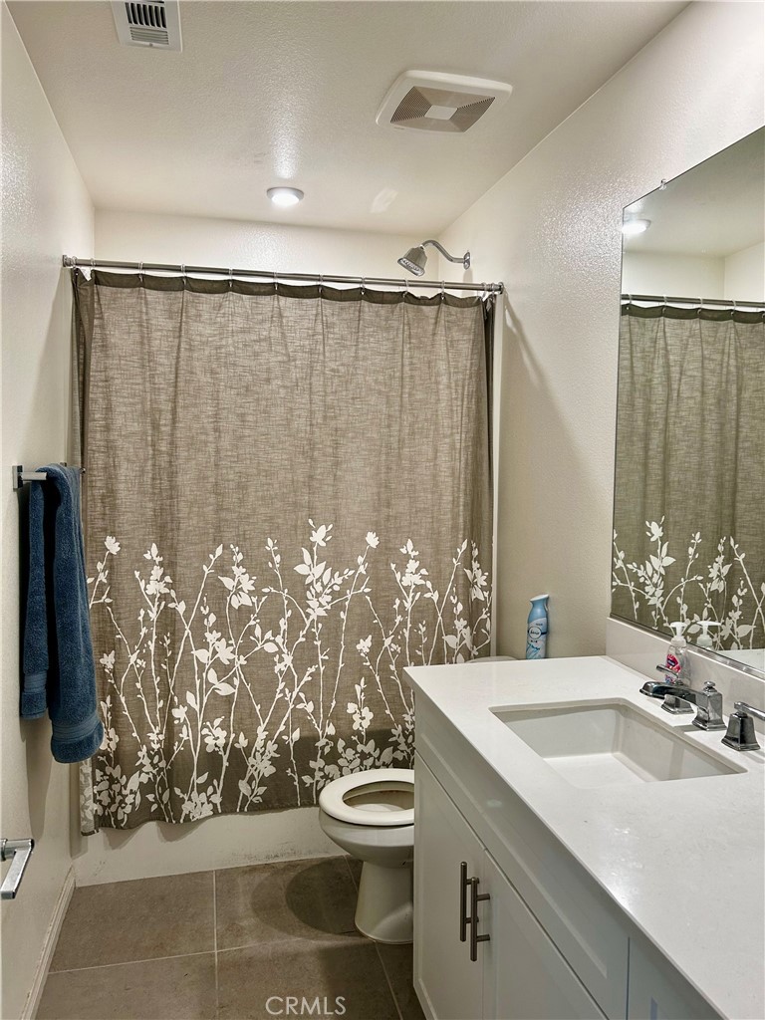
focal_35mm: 26
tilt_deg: -3.2
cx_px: 382
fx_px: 766
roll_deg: -0.6
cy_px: 510
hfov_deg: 53.1
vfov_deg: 67.3
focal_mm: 5.7
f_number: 1.5
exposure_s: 1/60
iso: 80
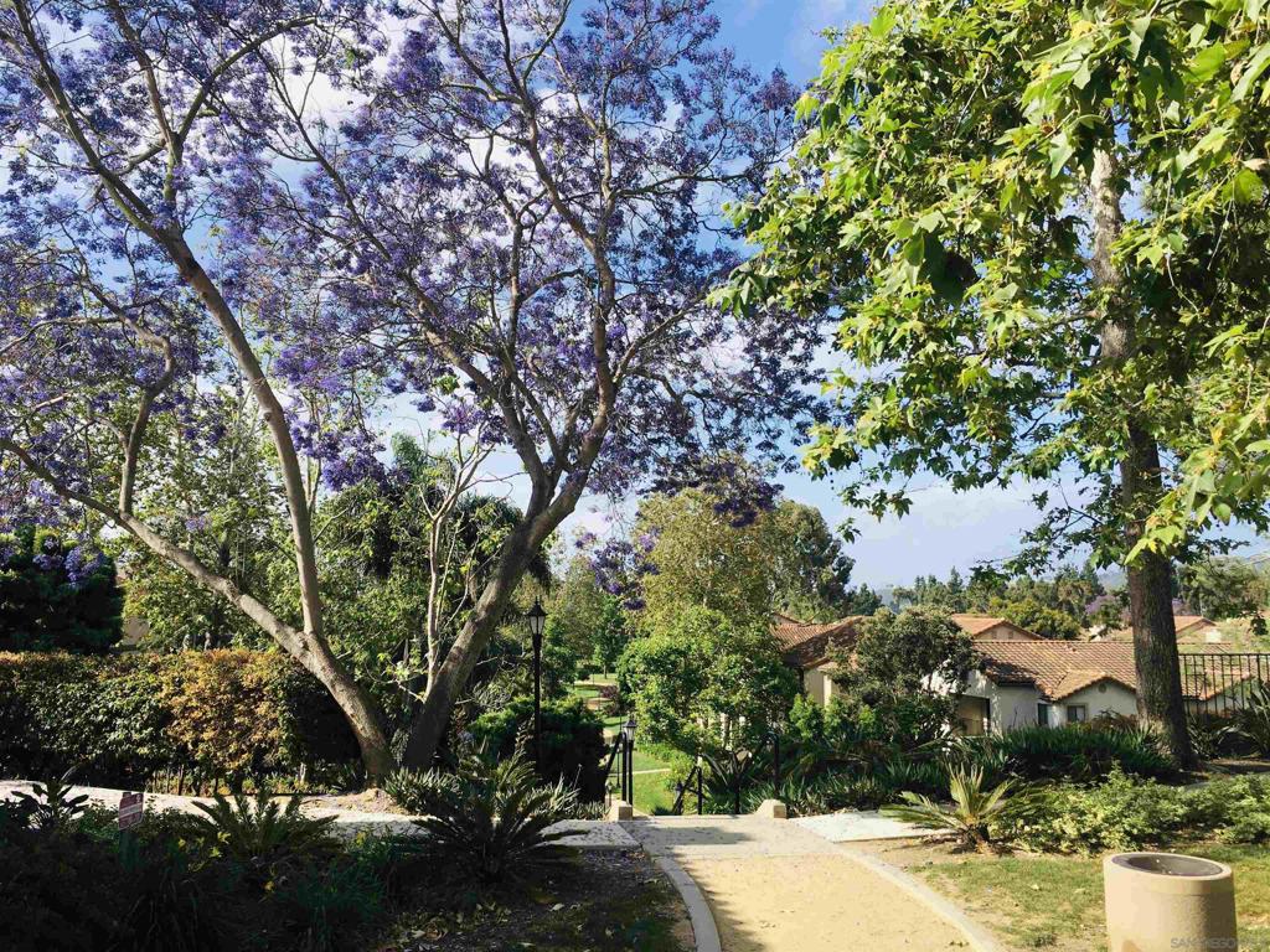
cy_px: 476
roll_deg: -1.3
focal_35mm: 29
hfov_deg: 61.7
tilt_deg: +7.8
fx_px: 1064
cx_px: 635
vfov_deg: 48.2
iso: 25
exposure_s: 1/1148
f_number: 2.2
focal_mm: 4.15
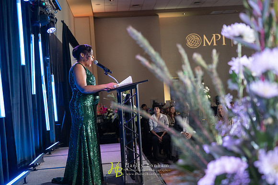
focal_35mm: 46
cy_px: 92
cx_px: 139
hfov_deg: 42.7
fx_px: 355
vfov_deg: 29.3
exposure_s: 1/200
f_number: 4
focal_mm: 46
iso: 1600
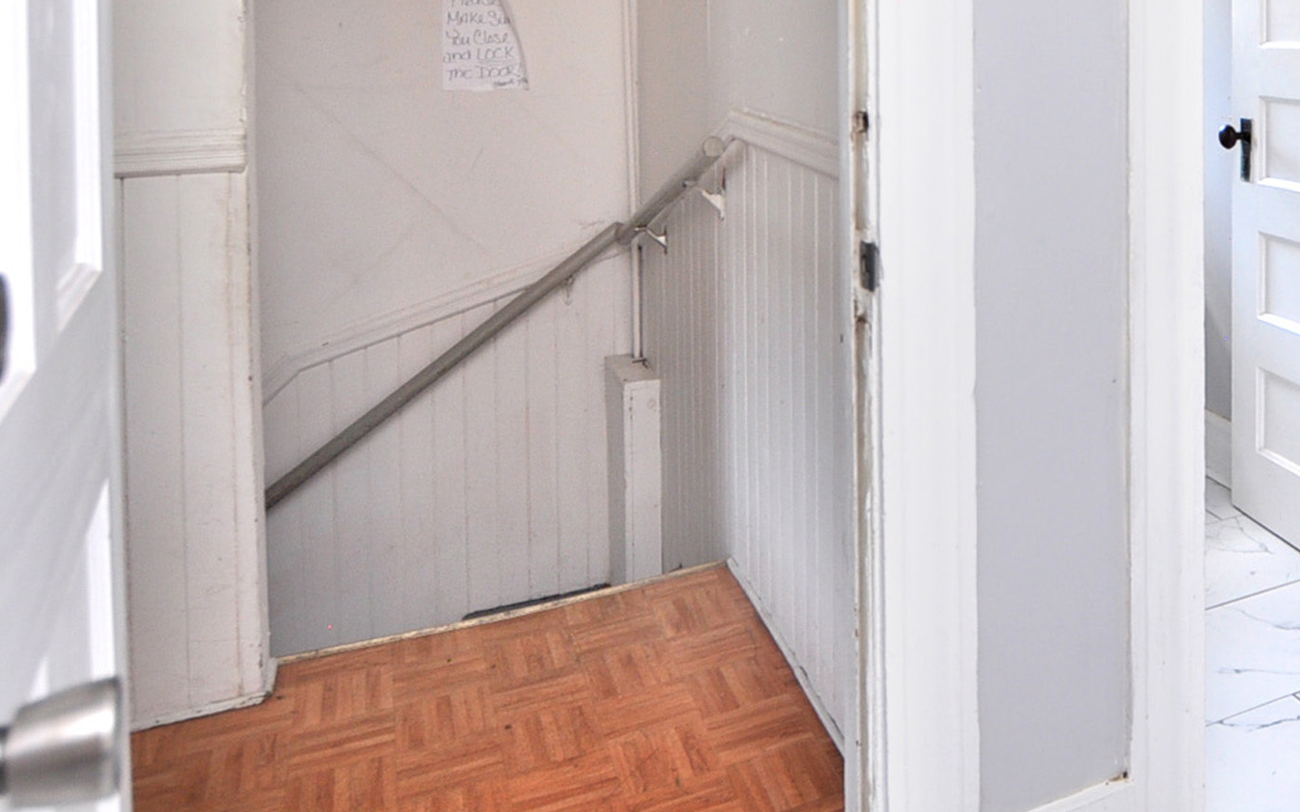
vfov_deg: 35.9
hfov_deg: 55.4
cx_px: 1044
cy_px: 13
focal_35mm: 32
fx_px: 1134
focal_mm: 10
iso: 250
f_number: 4
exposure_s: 1/50
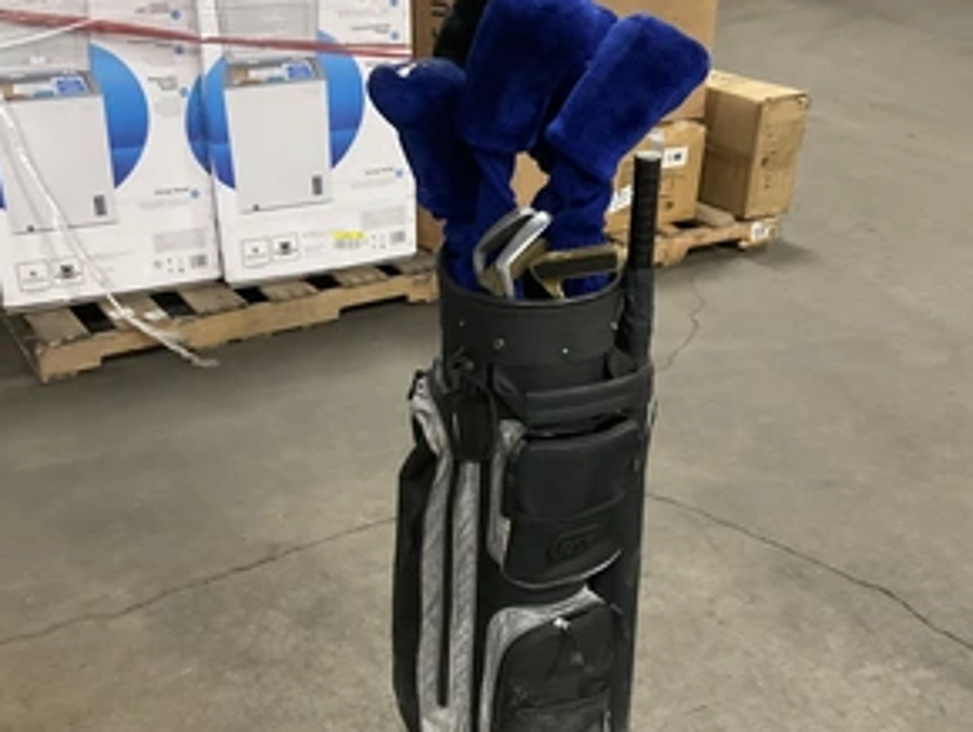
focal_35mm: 40
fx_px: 1125
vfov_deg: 36.0
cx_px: 476
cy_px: 393
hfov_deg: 46.8
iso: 320
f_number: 1.8
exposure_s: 1/40
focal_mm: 3
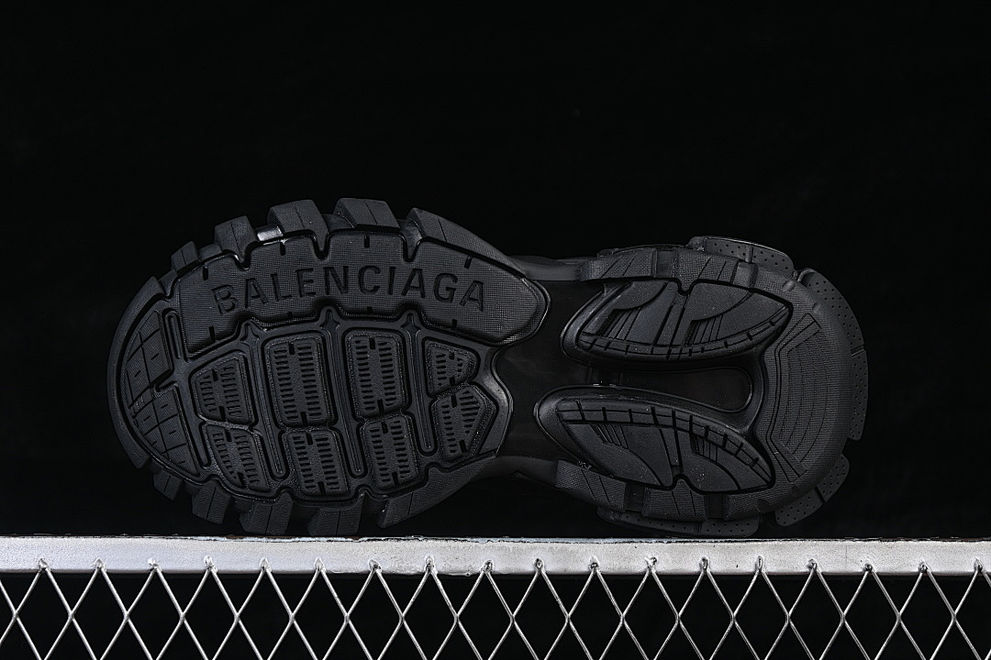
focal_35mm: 75
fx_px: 2064
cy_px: 330
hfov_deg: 27.0
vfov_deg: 18.2
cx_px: 496
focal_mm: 50
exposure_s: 1/60
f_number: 6.3
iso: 160
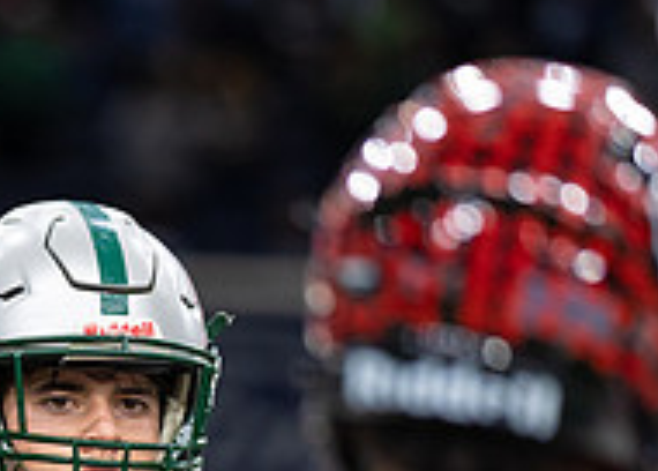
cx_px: -100
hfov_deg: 4.7
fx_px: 8060
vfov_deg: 3.3
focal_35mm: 431
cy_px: 689
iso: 1000
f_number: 1.8
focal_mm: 135
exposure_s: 1/1000
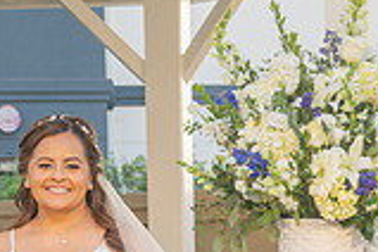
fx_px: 1879
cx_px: 2
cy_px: 438
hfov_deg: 11.4
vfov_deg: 7.5
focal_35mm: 179
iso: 200
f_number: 5
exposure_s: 1/160
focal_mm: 40
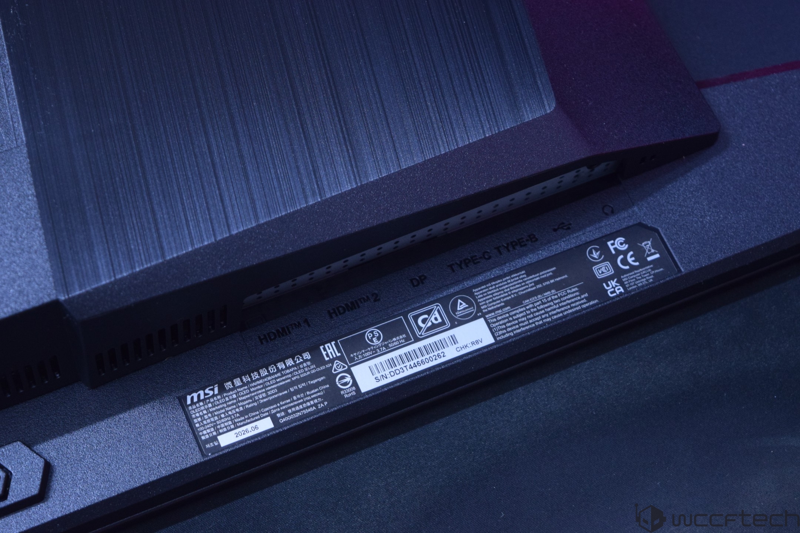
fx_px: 1833
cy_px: 266
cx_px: 400
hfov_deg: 24.6
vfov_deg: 16.6
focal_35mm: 82
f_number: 5.6
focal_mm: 55
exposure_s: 1/10
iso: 1600
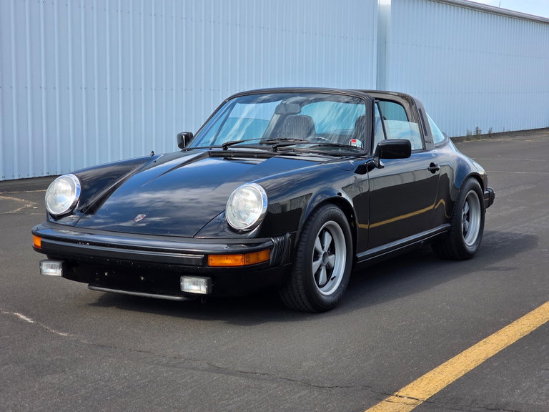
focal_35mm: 69
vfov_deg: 21.3
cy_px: 206
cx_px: 274
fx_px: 1094
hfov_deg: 28.2
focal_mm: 7.9
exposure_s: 1/895
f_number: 2.4
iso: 50
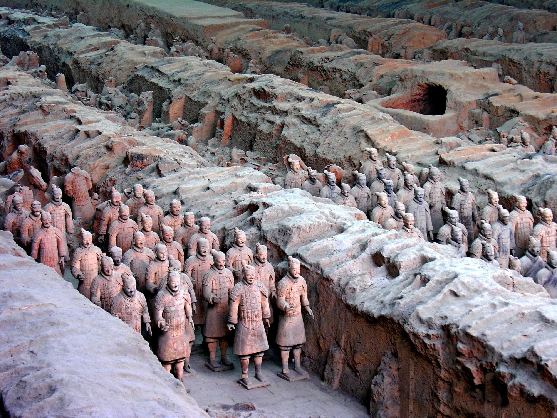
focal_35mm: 86
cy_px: 209
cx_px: 278
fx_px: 1384
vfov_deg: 17.2
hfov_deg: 22.8
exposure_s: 1/4
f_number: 3.5
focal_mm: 21.8
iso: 69
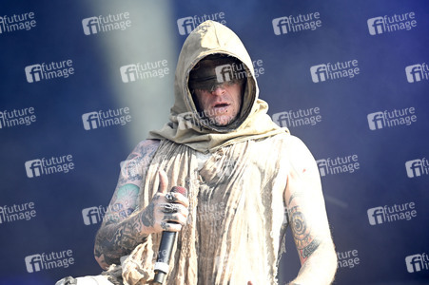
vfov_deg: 8.8
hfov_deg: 13.3
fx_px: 1846
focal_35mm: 155
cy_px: 142
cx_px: 214
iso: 320
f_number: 3.2
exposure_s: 1/640
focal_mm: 155
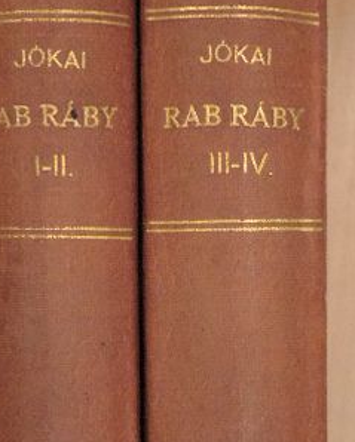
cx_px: 190
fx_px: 1180
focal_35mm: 90
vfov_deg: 21.2
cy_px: 288
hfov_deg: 17.1
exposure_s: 1/125
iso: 1600
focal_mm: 7.6
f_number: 3.4
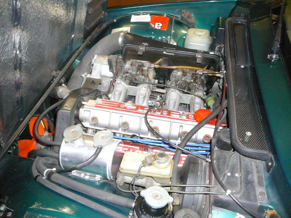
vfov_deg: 40.7
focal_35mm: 35
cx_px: 146
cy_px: 109
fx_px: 294
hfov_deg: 52.6
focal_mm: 5.2
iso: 400
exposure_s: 1/8
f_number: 2.8
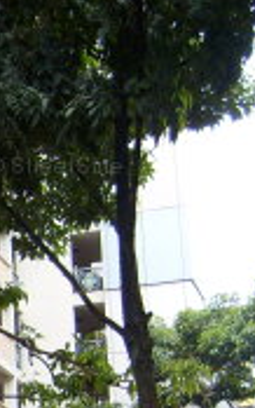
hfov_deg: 10.1
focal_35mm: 117
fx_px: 1299
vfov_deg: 17.4
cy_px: 403
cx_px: -306
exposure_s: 1/350
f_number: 2.8
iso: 80
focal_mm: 5.8
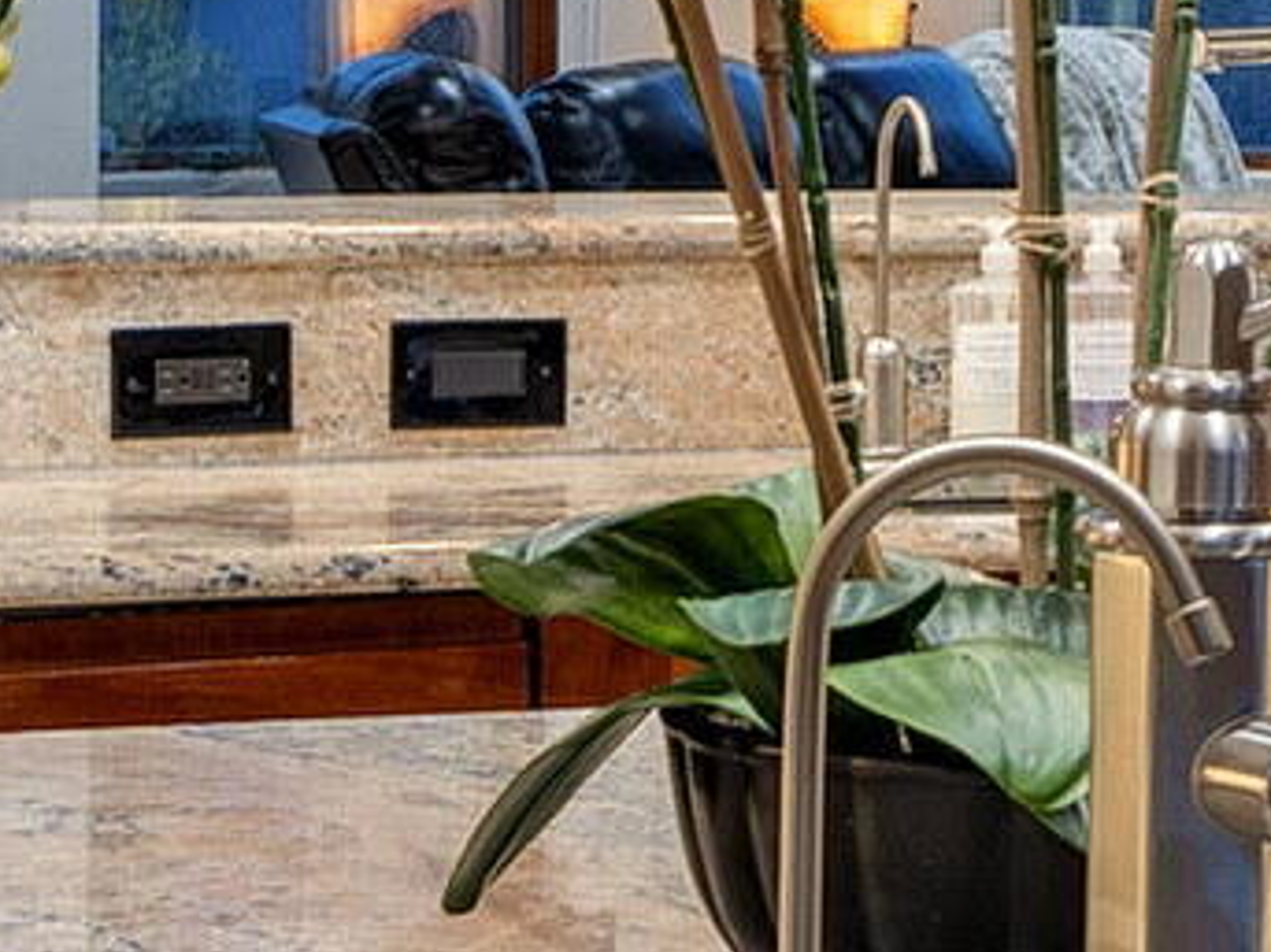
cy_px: -215
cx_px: 2305
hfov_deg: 11.6
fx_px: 5763
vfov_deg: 9.3
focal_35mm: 157
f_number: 9
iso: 200
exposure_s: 1.3
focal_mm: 20
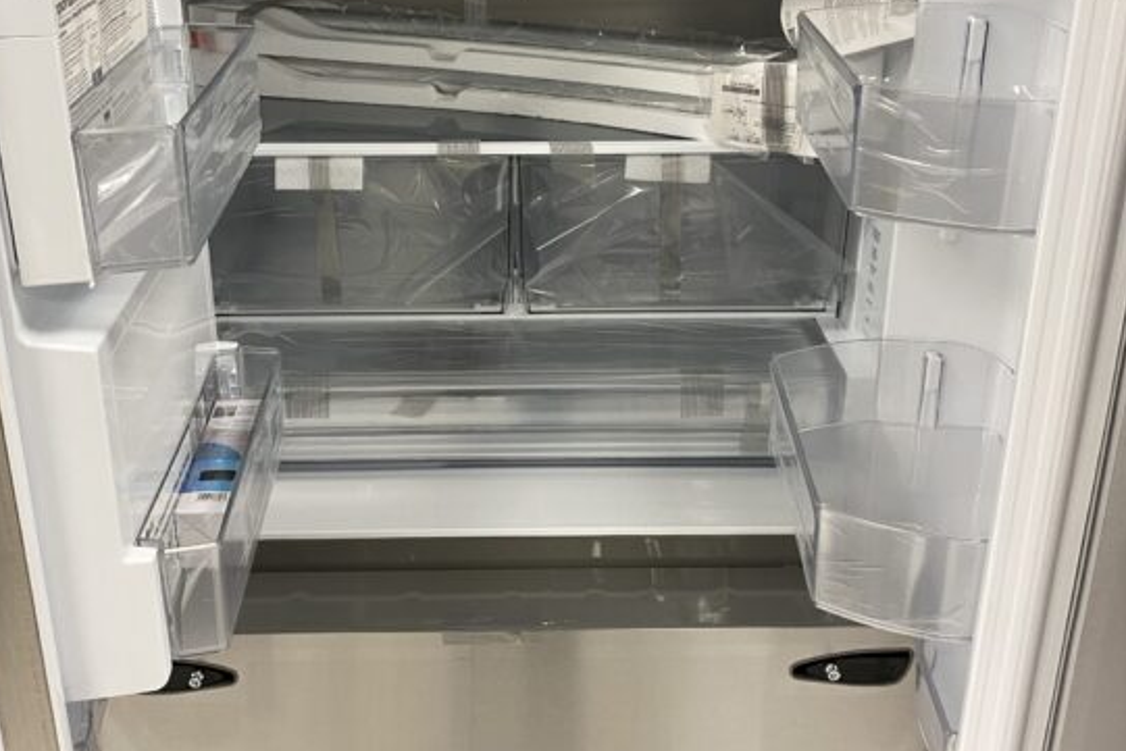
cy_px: 252
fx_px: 1251
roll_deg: +0.0
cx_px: 506
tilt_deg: -20.9
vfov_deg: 33.1
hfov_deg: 48.4
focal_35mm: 40
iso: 100
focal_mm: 4.25
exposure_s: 1/43
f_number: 1.8
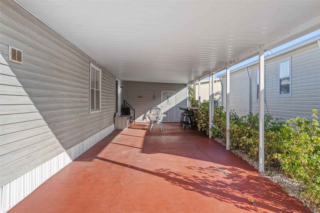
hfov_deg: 61.9
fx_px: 267
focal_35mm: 30
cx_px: 160
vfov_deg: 43.6
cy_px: 106
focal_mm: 30
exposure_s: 1/15
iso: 320
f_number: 8
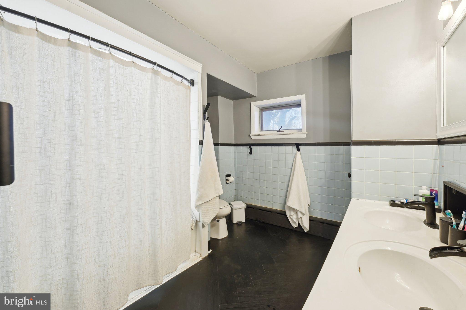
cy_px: 155
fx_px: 181
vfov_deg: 81.2
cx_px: 233
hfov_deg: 104.3
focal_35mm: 14
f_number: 8
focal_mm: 14
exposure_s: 1/40
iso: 1250
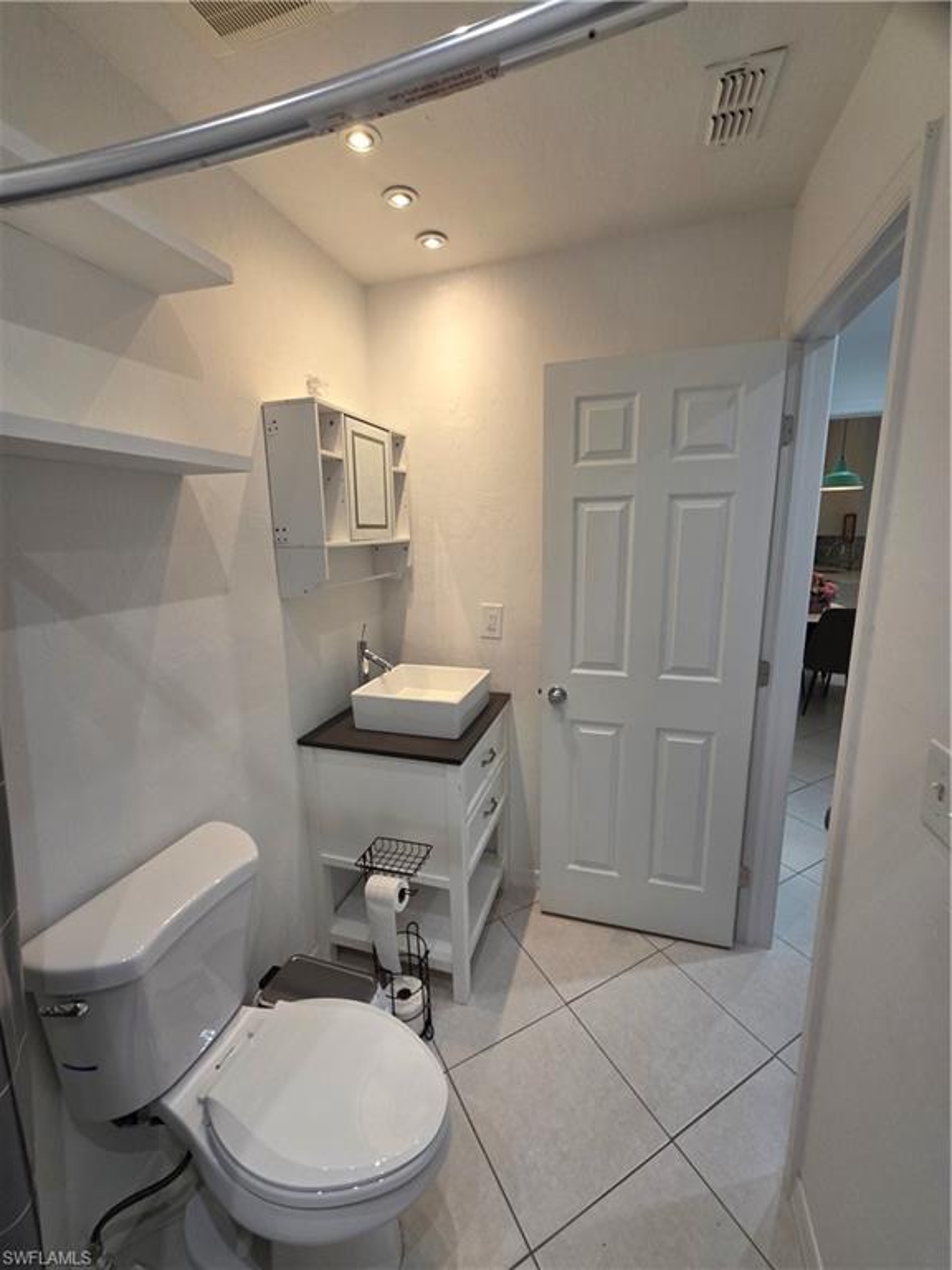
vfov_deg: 106.2
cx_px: 476
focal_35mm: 13
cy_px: 635
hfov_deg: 89.9
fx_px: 477
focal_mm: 2.2
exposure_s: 1/120
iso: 100
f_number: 1.9
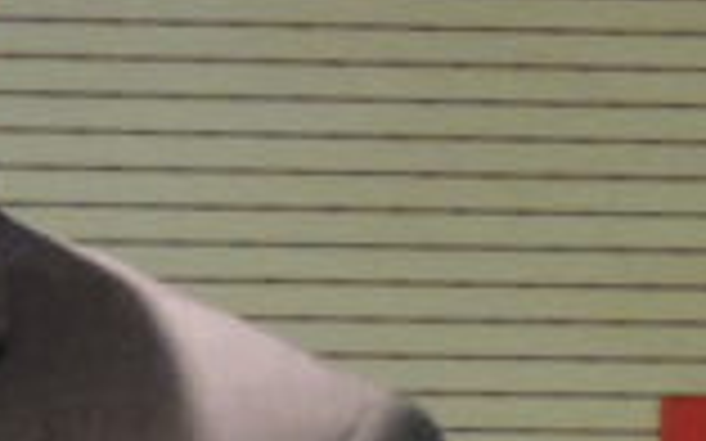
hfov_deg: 2.0
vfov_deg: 1.2
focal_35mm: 1071
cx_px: -922
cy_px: 518
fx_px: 20600
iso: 800
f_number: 4.4
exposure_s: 1/25
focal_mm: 27.6
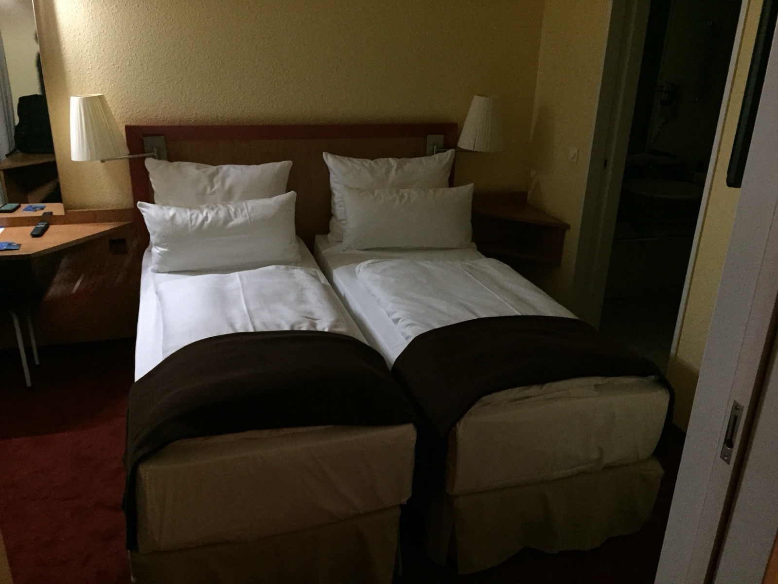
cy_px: 292
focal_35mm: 29
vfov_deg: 48.2
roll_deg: -1.1
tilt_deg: -22.7
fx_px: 652
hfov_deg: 61.7
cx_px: 389
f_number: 2.2
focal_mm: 4.15
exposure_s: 1/15
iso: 320
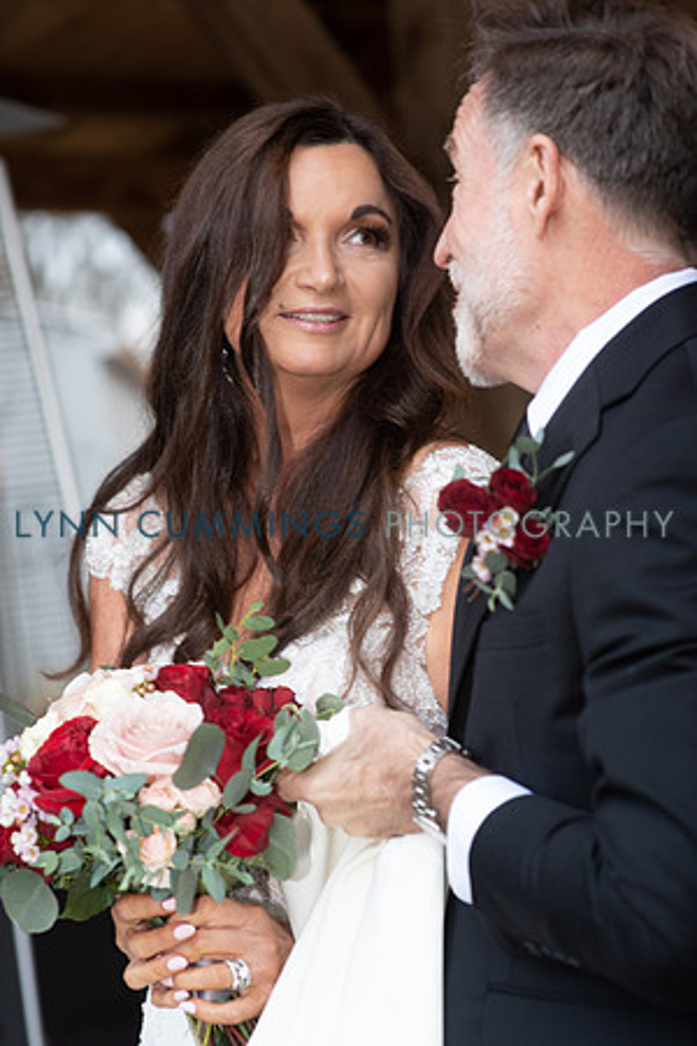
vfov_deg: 23.9
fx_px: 2468
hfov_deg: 16.1
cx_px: 348
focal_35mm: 85
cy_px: 523
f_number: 3.2
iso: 640
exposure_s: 1/125
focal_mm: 85
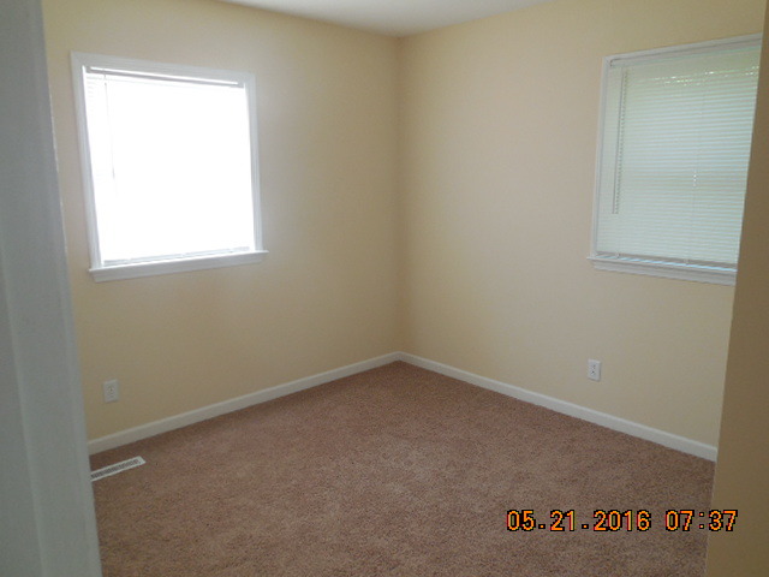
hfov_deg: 69.4
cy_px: 288
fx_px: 555
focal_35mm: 25
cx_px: 384
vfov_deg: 54.9
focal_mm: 4.5
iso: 200
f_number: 3.1
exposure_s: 1/30
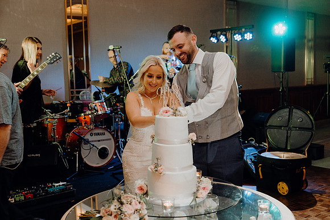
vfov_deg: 33.4
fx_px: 367
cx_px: 165
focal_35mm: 40
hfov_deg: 48.4
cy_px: 110
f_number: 3.5
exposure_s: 1/160
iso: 2500
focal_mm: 40
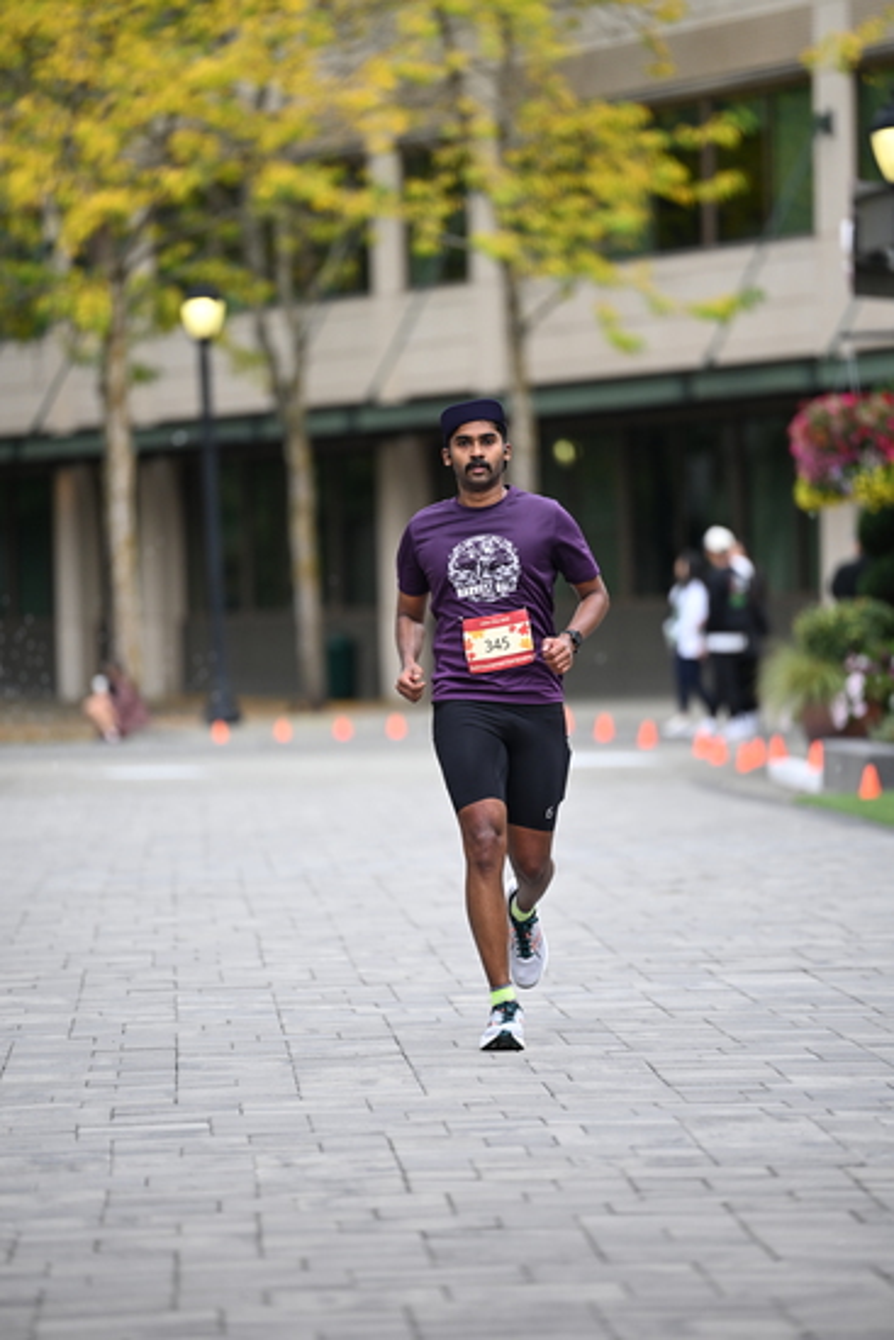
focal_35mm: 200
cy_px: 670
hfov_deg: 6.9
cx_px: 447
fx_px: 7445
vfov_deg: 10.3
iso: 640
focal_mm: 200
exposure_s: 1/1600
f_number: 2.8
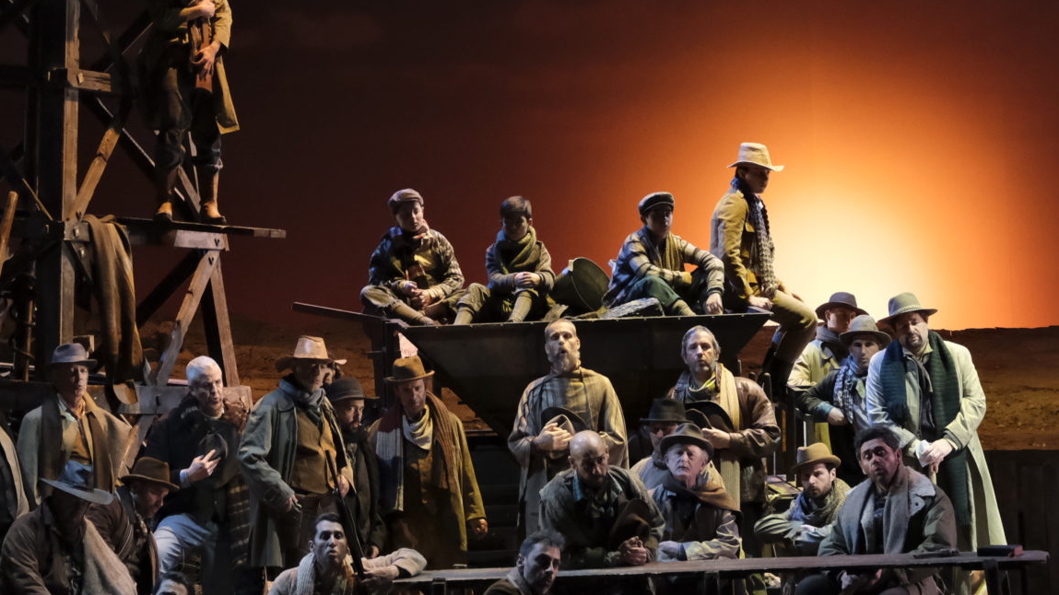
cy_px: 38
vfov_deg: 6.9
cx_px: 382
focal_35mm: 175
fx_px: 4914
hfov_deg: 12.3
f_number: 4
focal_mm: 50
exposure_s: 1/125
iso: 3200
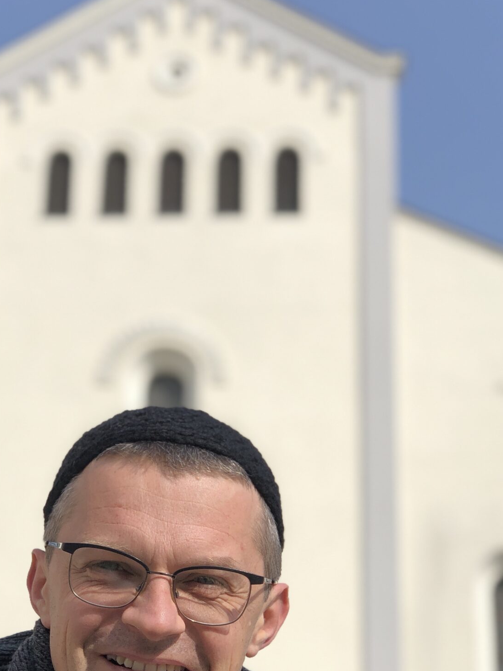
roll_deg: -2.4
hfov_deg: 16.2
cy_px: 467
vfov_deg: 21.4
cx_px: 126
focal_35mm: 91
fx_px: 1763
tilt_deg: +23.6
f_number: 2.4
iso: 16
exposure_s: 1/960
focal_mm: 6
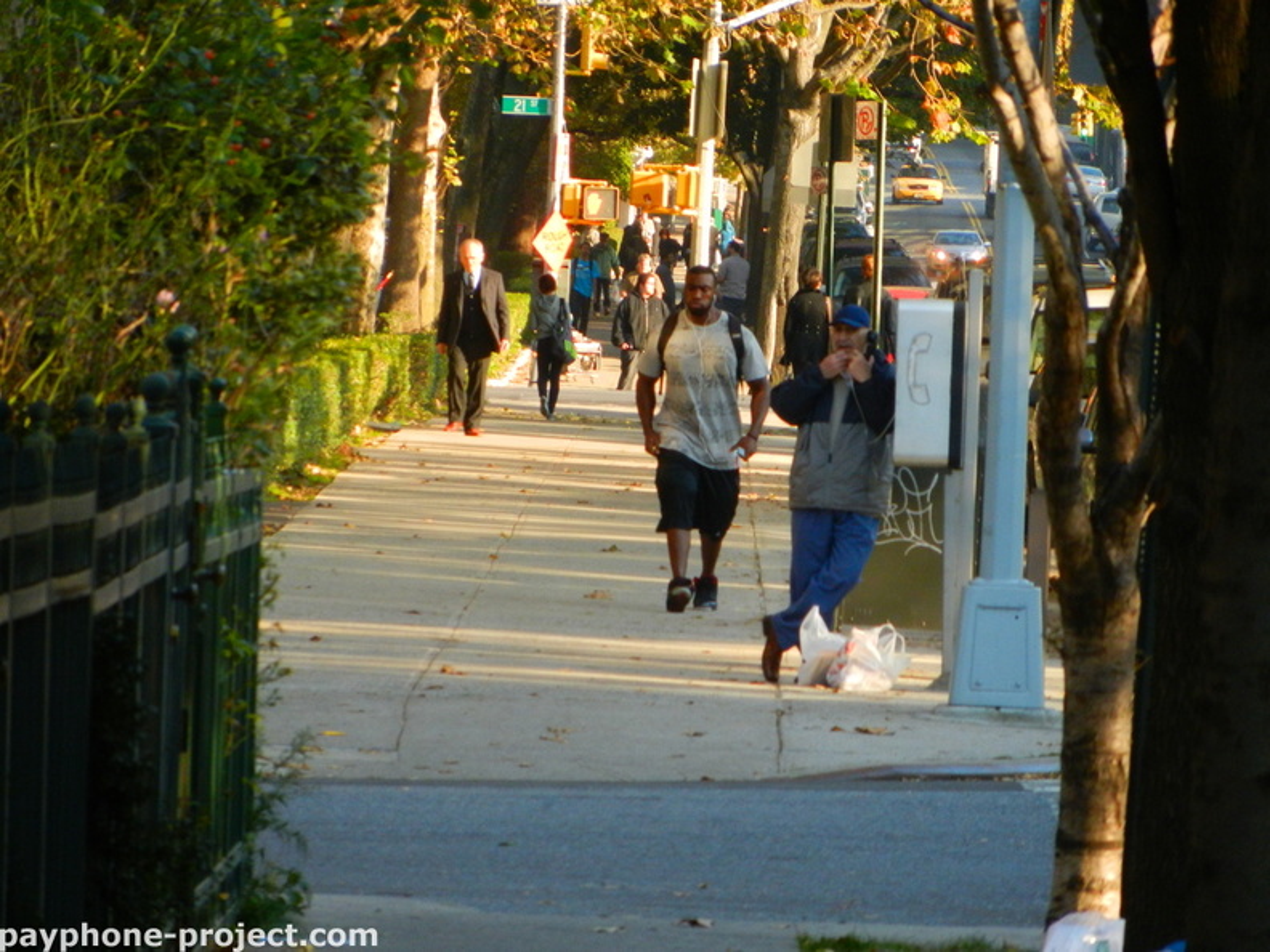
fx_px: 16510
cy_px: 476
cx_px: 635
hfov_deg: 4.4
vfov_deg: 3.3
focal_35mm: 450
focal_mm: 81
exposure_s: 1/250
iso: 450
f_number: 5.9
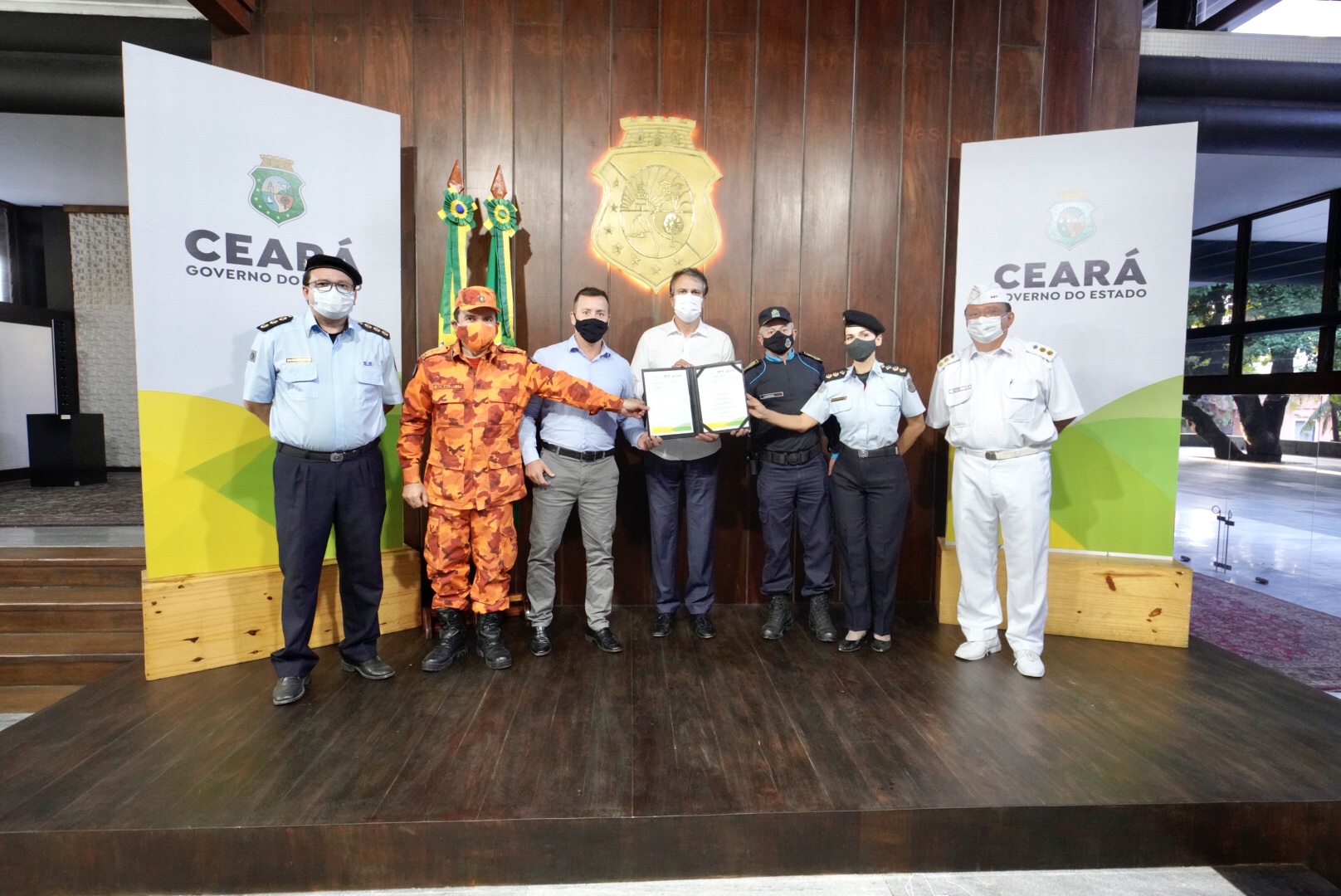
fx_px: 671
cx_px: 670
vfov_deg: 67.5
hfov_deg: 90.0
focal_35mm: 18
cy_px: 448
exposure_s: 1/125
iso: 5000
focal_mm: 18
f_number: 7.1
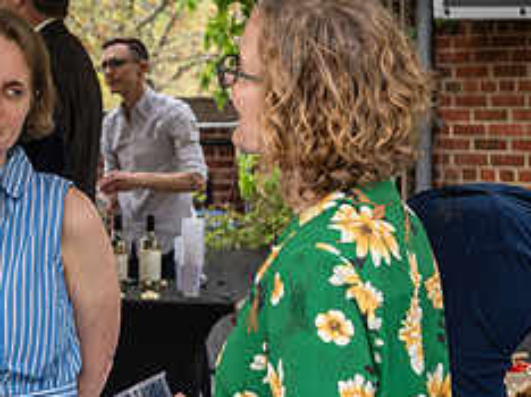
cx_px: -11
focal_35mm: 134
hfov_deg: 14.5
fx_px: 2053
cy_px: 185
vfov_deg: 11.0
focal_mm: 48
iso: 250
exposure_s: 1/160
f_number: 4
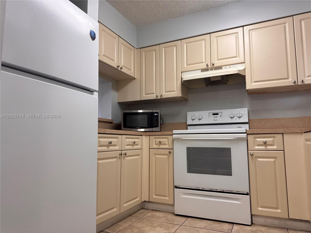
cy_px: 116
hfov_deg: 71.6
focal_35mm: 24
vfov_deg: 56.8
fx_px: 216
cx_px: 156
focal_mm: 6.76
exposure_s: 1/120
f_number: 1.78
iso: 200
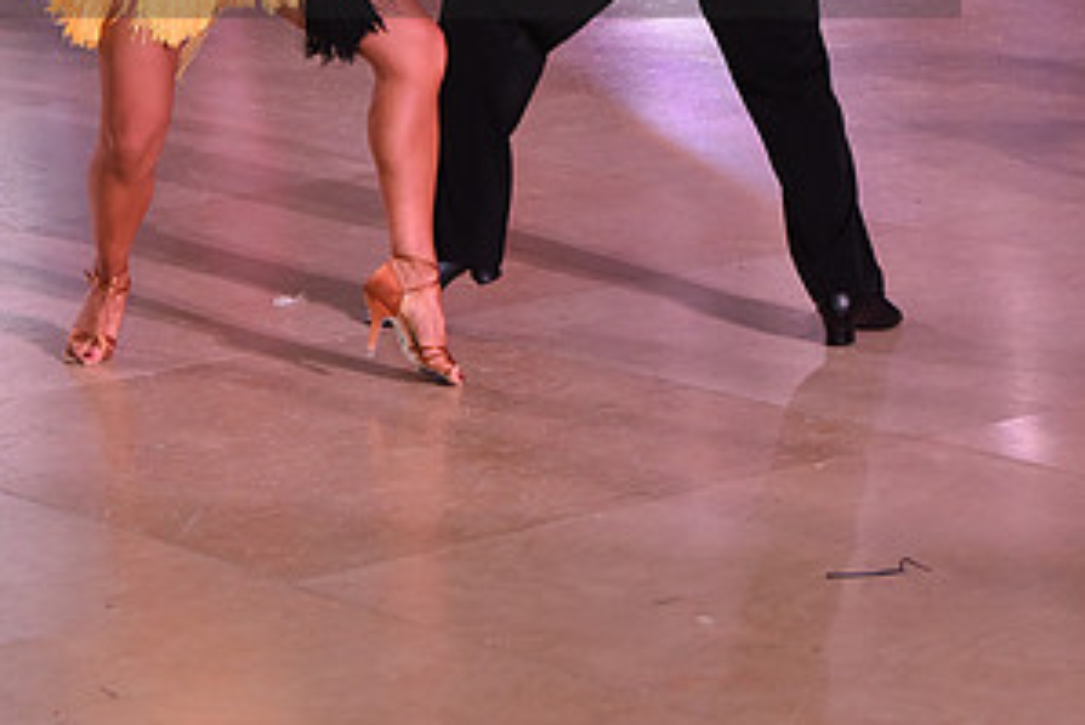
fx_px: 4402
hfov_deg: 14.0
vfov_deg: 9.3
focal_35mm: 146
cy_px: -102
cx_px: 461
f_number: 7.1
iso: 2500
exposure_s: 1/320
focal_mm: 75
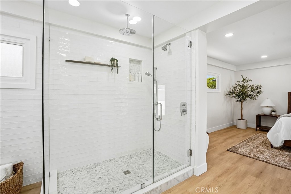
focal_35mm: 16
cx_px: 146
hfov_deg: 96.8
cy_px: 97
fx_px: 129
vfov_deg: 73.7
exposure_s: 1/50
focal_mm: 16
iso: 400
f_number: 8
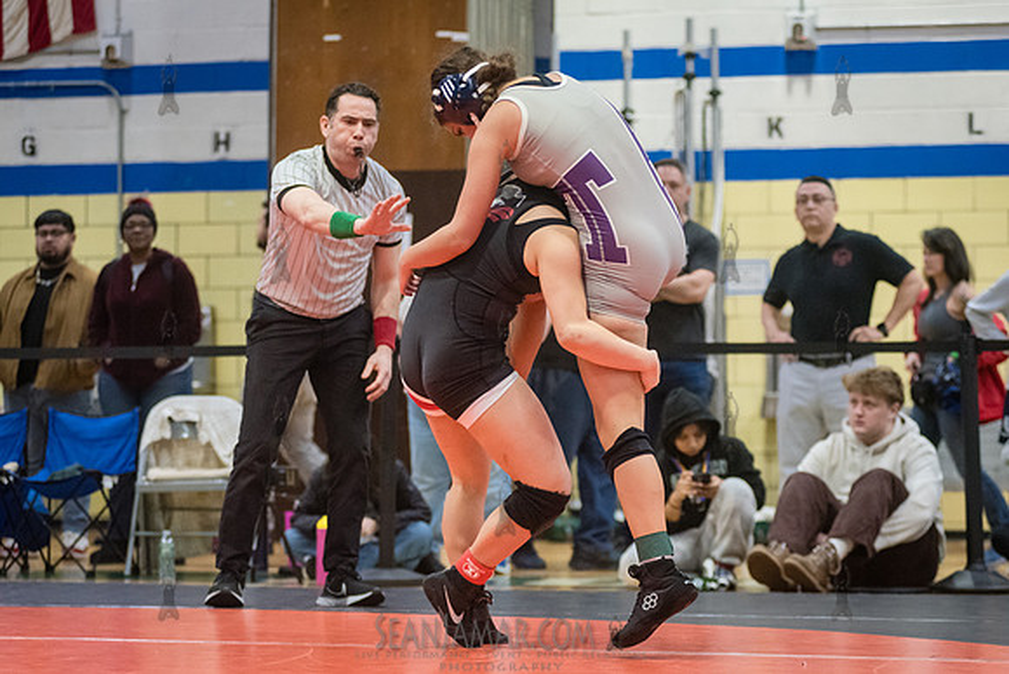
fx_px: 2940
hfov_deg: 19.5
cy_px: 337
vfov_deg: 13.1
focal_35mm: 105
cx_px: 491
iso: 8000
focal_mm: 100
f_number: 3.2
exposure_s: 1/500
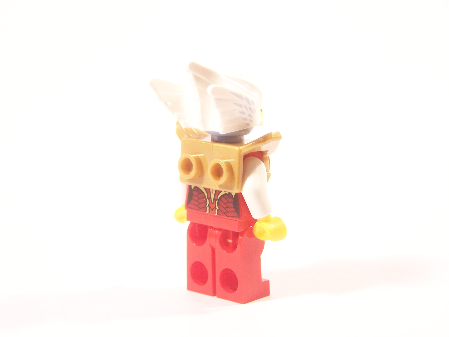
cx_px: 224
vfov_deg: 12.7
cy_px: 168
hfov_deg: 16.8
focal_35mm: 117
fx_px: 1518
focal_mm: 19.4
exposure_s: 1/20
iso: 200
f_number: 3.2
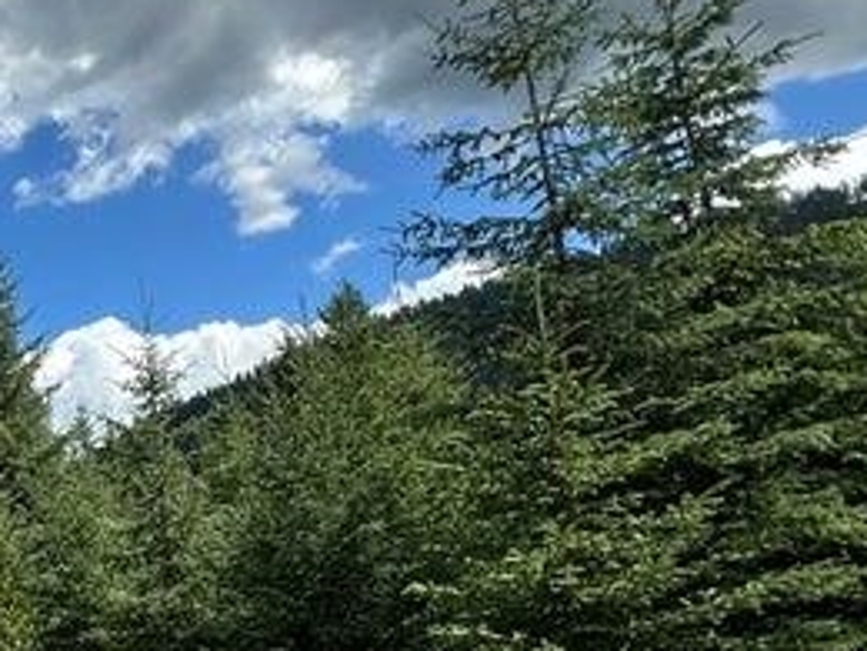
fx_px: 1152
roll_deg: +1.5
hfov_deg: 29.9
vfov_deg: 30.5
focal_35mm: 46
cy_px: 544
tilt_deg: +10.8
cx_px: -342
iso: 50
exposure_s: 1/1350
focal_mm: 2.22
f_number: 2.2
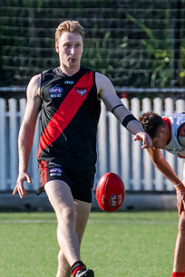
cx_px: 31
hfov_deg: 0.9
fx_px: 12309
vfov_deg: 1.3
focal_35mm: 1597
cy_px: 183
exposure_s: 1/1600
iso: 800
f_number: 6.3
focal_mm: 420
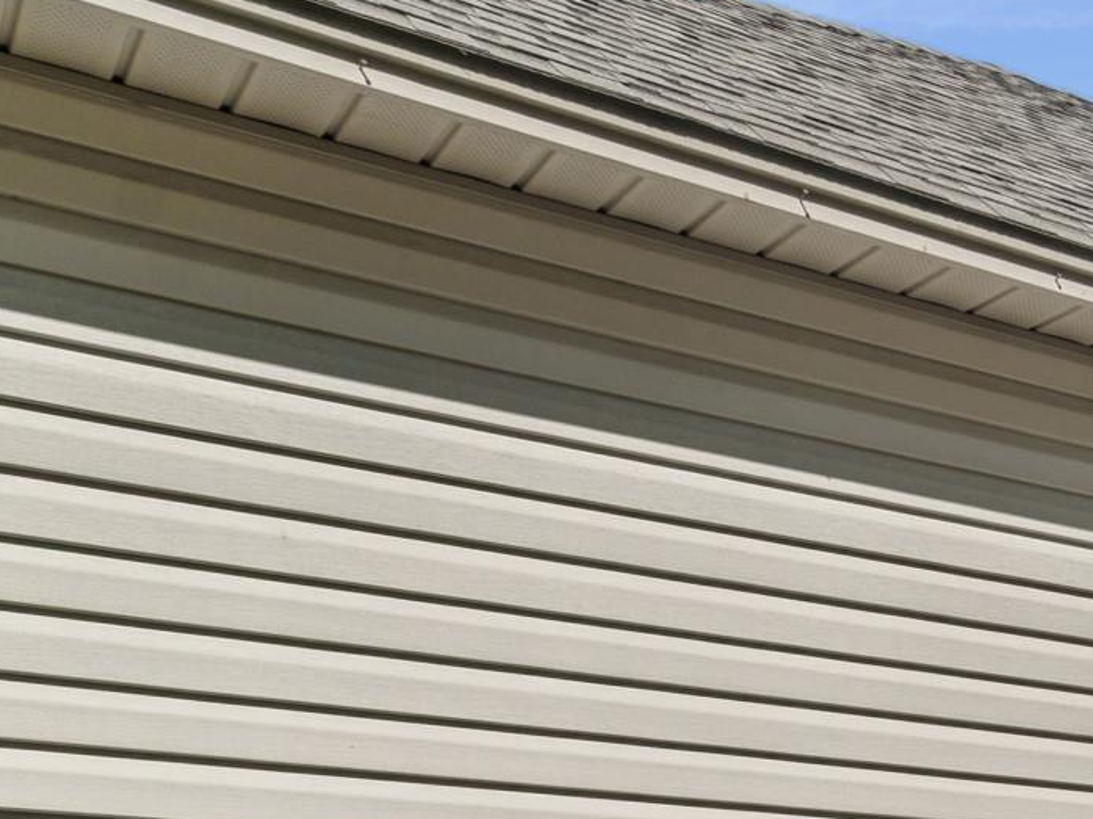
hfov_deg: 22.0
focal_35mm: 62
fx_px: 1957
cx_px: 1871
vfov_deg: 21.2
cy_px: 1089
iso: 250
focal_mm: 12
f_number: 9
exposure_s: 1/125
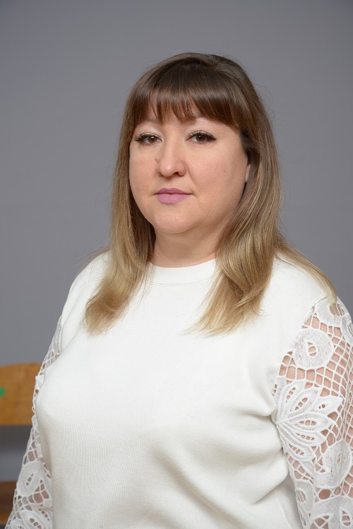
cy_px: 264
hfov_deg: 16.1
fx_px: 1249
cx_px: 176
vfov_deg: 23.9
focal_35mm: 85
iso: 200
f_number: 7.1
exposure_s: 1/125
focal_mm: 85
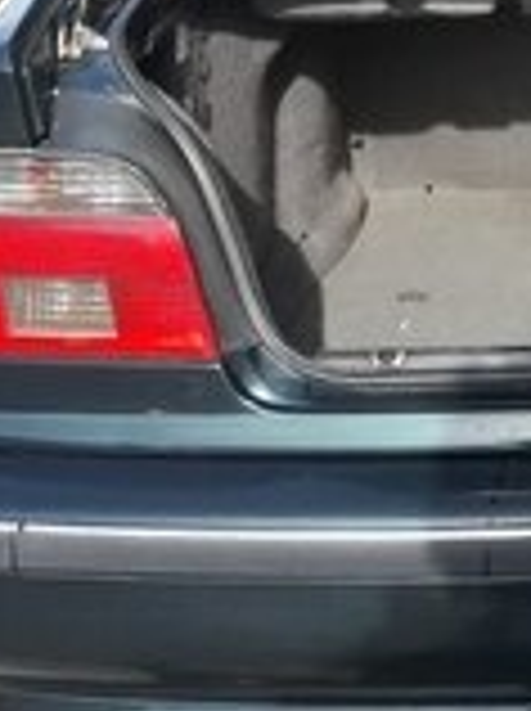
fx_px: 1805
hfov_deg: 15.9
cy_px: -36
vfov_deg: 21.3
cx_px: 680
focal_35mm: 88
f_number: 1.9
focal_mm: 3.7
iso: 40
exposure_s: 1/459
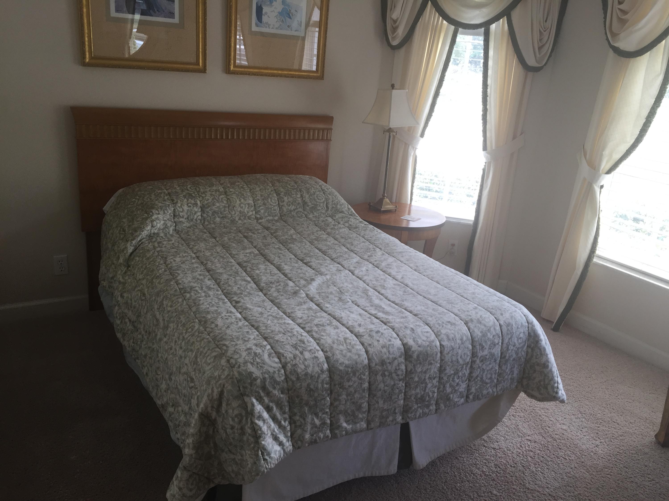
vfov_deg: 48.2
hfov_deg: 61.7
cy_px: 250
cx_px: 334
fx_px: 560
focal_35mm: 29
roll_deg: -6.0
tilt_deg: -19.3
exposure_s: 1/40
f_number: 2.2
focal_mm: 4.15
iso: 32
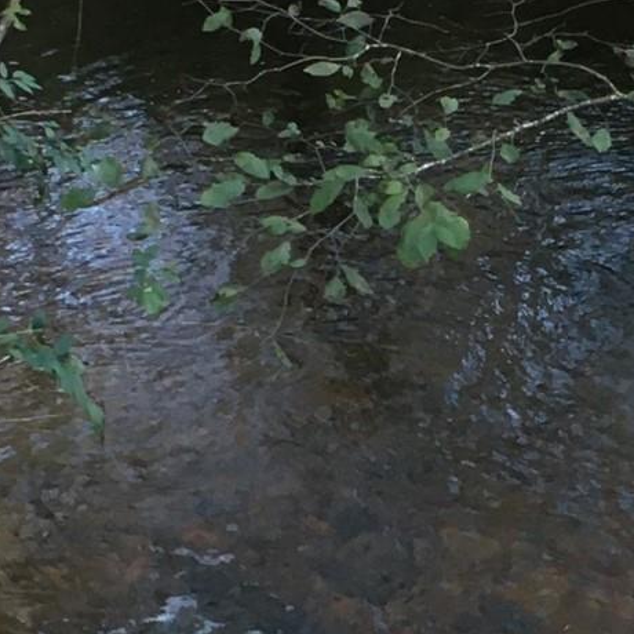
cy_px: 525
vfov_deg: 15.2
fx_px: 2362
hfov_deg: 15.2
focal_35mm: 114
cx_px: 480
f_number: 2.2
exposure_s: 1/30
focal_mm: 4.15
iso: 64
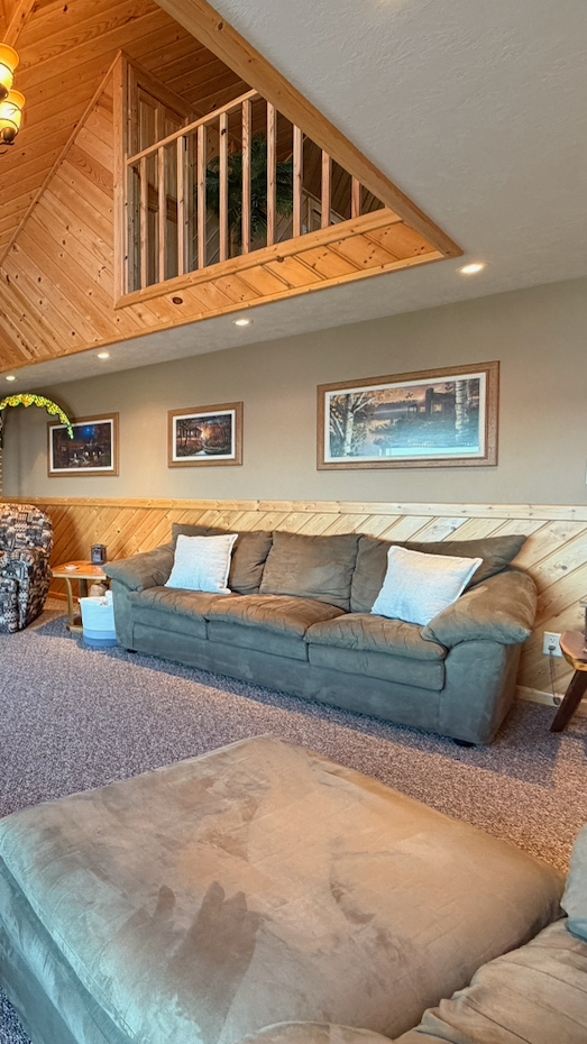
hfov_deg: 47.4
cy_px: 509
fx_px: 581
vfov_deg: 83.8
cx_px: 45
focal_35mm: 21
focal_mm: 2.22
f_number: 2.2
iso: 320
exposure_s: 1/60
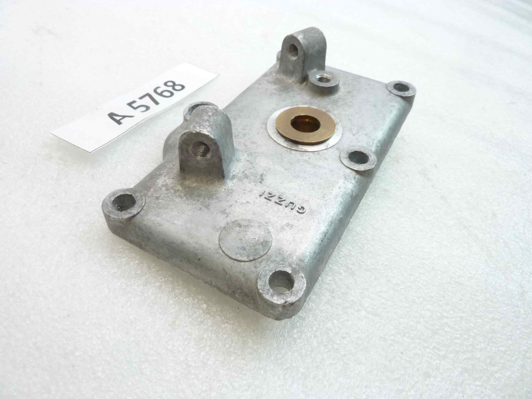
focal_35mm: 25
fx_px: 384
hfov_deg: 69.4
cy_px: 200
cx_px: 266
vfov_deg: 54.9
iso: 80
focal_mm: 4.1
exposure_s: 1/15
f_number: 3.3
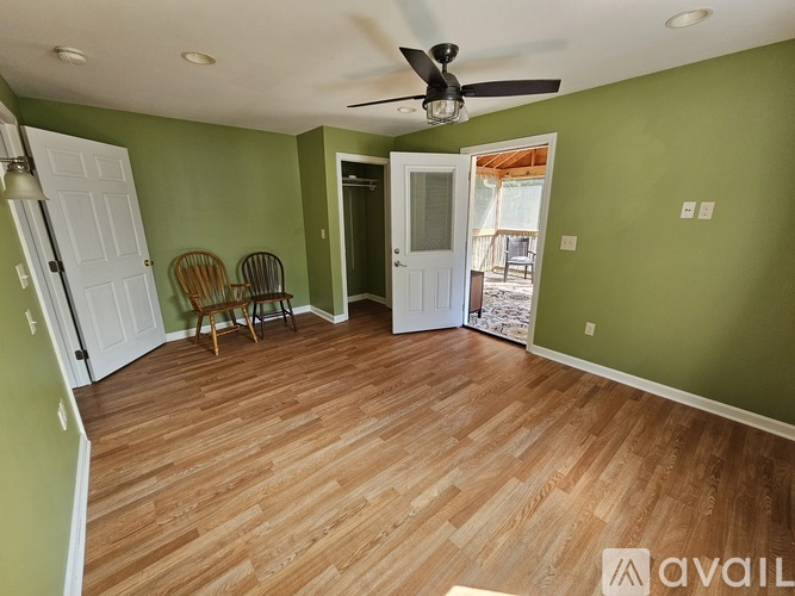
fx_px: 299
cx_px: 398
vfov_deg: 89.9
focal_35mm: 13
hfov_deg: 106.2
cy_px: 298
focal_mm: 2.2
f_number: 2.2
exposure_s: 1/60
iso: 100
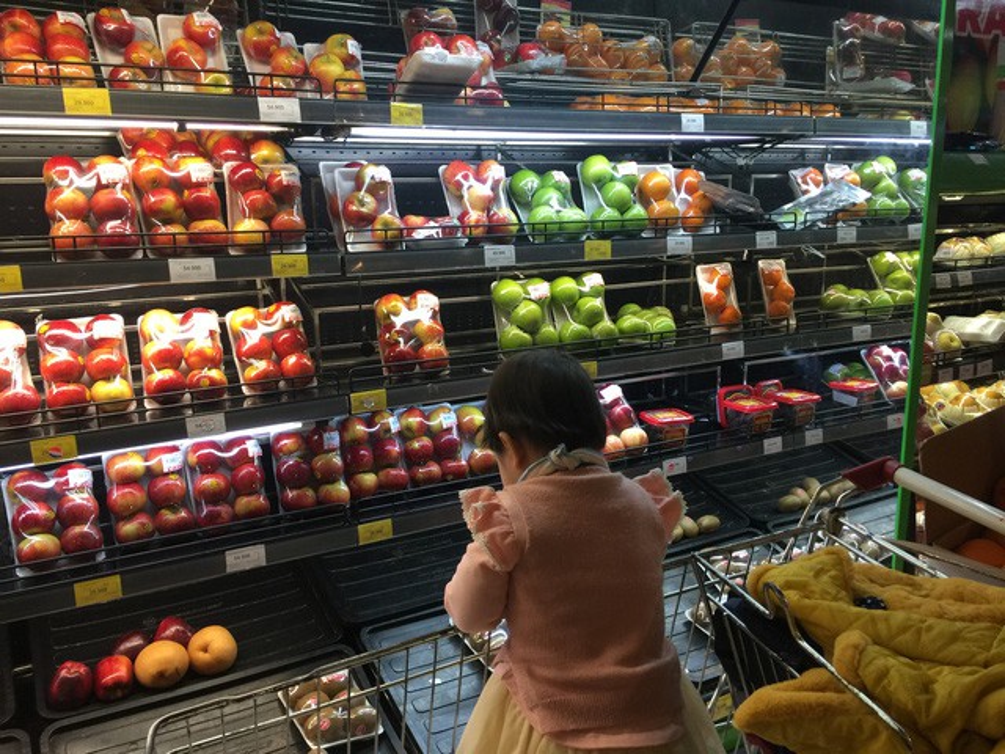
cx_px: 502
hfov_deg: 61.7
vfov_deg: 48.2
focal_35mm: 29
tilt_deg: -11.1
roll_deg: -1.0
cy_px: 377
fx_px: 842
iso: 40
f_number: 2.2
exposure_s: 1/33
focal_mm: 4.15
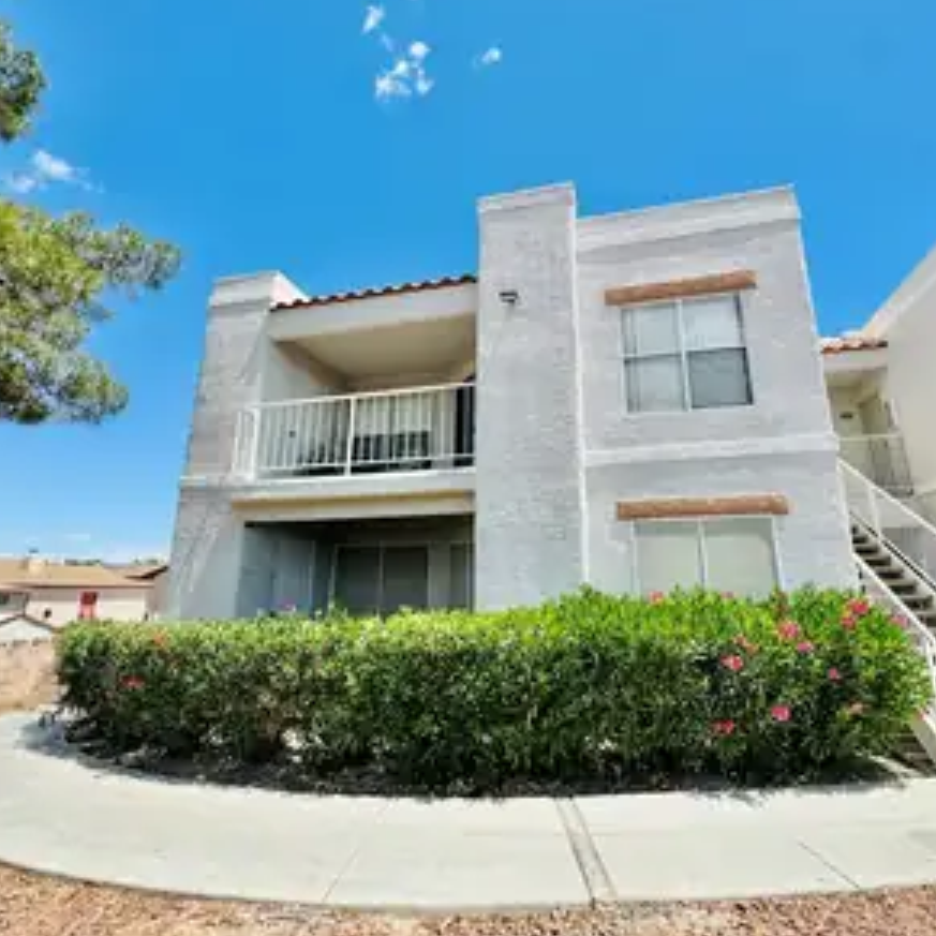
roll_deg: +0.5
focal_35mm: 17
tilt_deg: +14.2
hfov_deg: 83.7
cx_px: 515
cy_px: 457
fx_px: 520
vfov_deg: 84.0
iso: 50
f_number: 2.2
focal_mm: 2.22
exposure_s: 1/1536
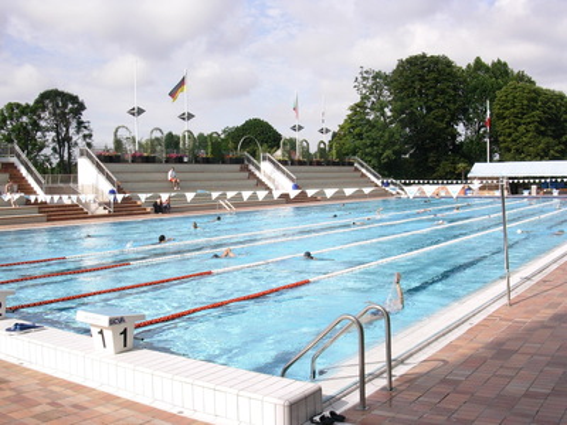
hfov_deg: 50.1
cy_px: 212
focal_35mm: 37
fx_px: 606
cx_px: 284
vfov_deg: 38.7
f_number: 5.4
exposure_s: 1/430
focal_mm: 5.6
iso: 70
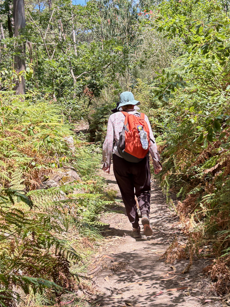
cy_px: 154
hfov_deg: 51.4
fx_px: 239
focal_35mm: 27
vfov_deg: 65.3
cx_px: 111
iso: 50
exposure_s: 1/687
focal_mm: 5.96
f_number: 1.6
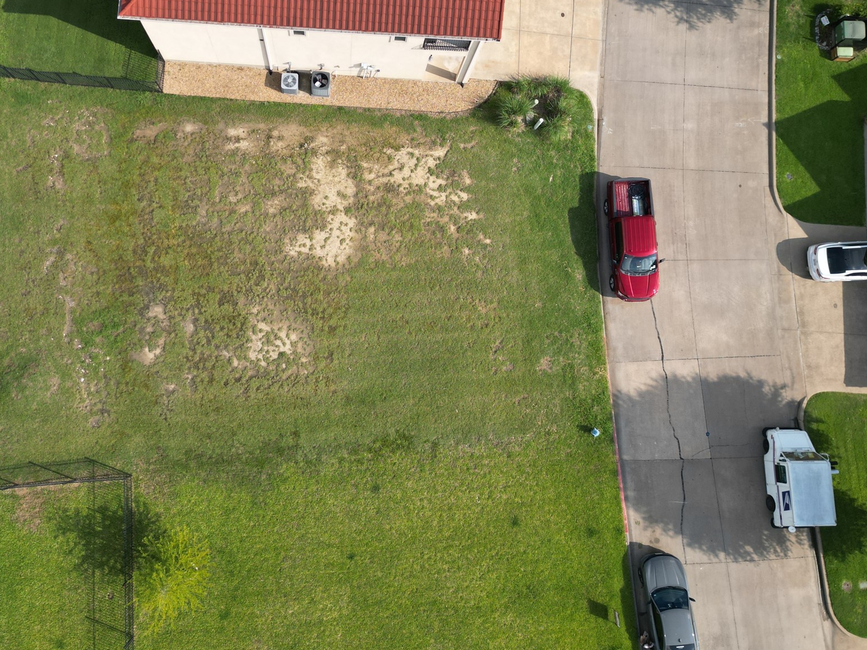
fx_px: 801
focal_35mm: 32
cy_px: 254
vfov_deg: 43.9
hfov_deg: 56.4
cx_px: 351
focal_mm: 6.72
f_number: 1.7
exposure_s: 1/1600
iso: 110
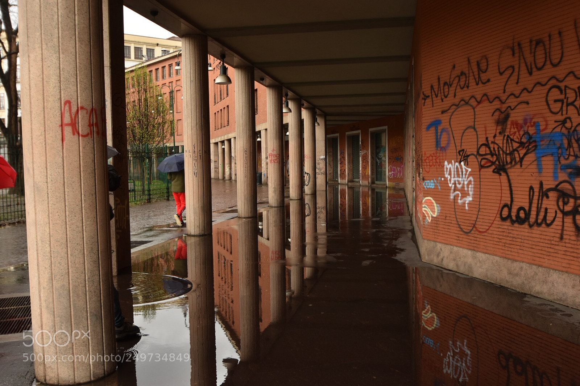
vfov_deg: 36.9
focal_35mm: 36
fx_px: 580
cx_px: 290
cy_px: 193
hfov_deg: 53.1
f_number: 6.3
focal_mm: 24
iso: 220
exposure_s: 1/100
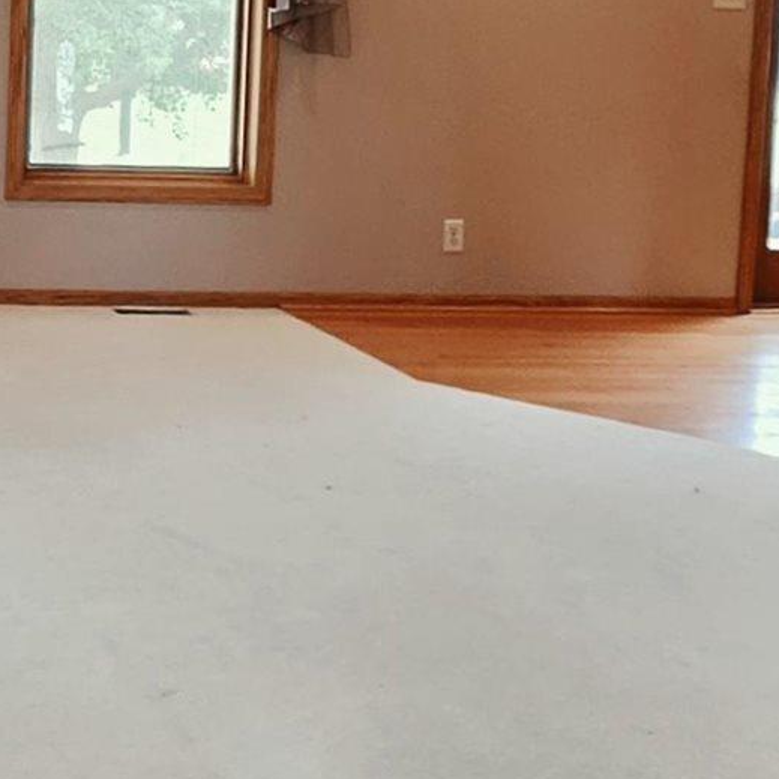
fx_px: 1731
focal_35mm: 68
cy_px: 185
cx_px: -219
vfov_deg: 25.0
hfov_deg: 22.8
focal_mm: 2.2
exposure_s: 1/120
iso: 160
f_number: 1.9
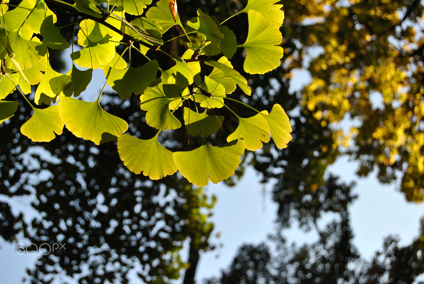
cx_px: 212
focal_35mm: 82
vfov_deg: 16.6
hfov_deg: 24.6
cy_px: 142
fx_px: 973
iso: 360
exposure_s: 1/500
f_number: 5.6
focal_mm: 55
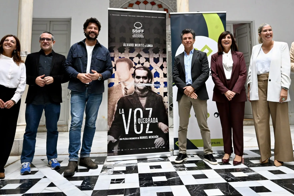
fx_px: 243
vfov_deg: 43.3
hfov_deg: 62.4
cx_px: 155
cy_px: 65
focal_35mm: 30
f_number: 9
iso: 3200
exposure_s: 1/125
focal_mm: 20.5
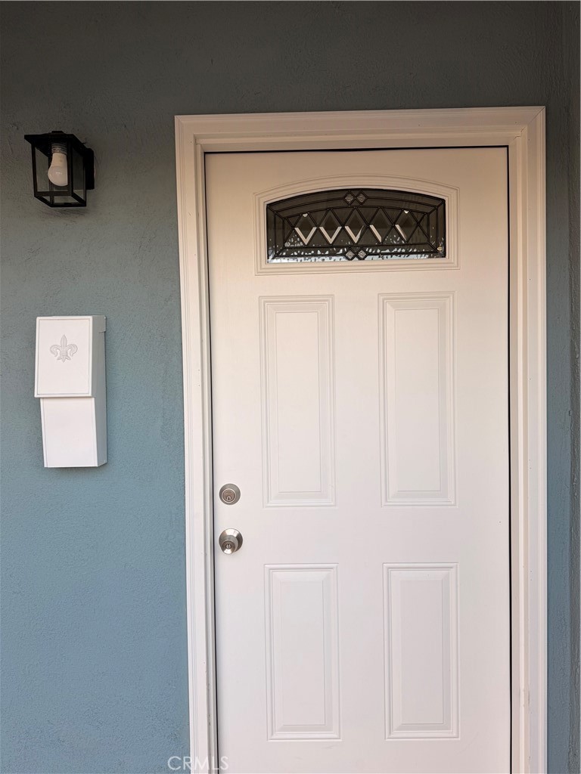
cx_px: 290
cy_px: 387
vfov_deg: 71.6
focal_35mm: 24
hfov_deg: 56.8
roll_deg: +0.5
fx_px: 537
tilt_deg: -2.2
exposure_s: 1/121
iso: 64
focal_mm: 6.76
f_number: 1.78
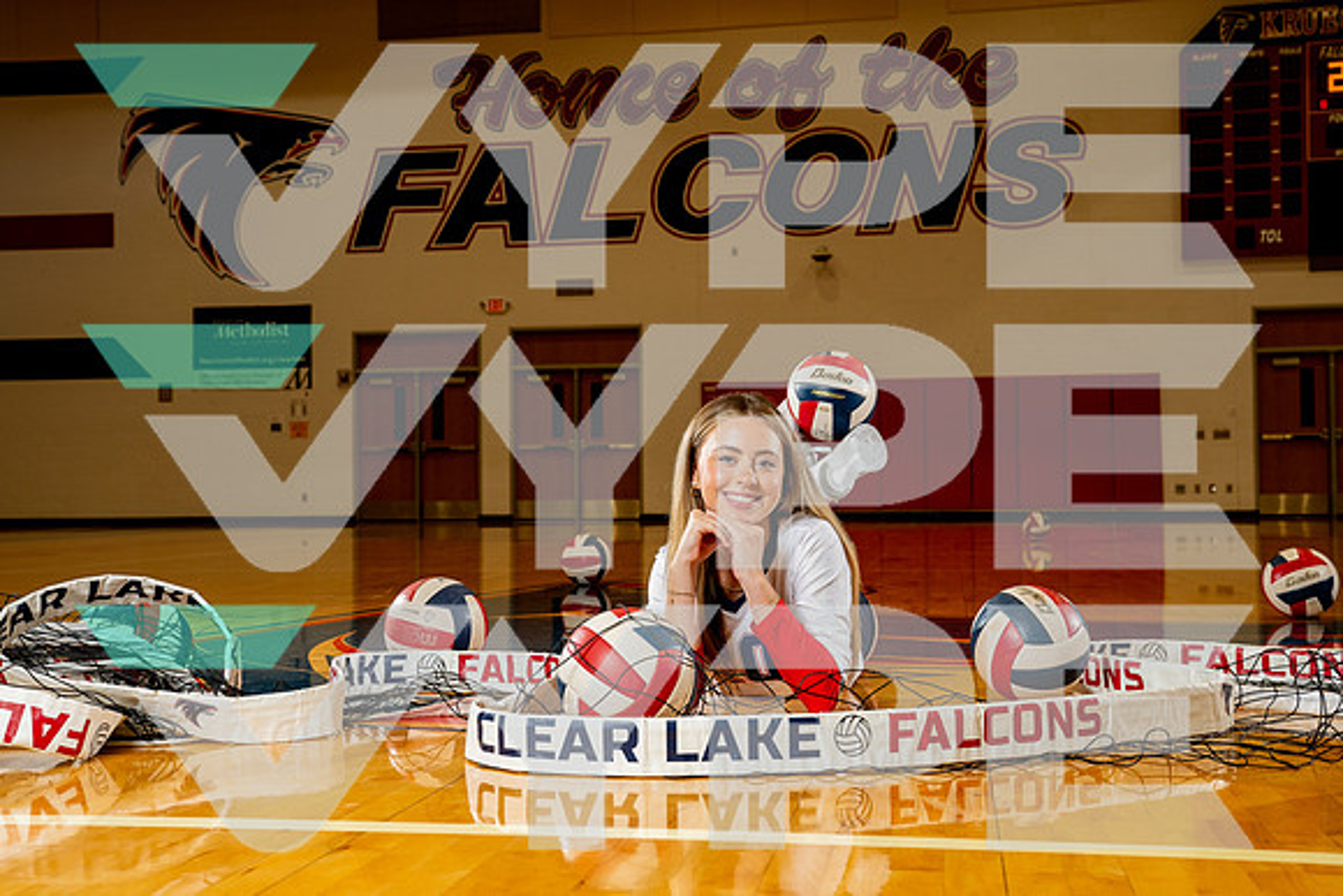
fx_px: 1603
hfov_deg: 45.5
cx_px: 670
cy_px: 441
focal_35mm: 43
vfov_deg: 31.2
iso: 640
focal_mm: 41
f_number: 5.6
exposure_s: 1/250
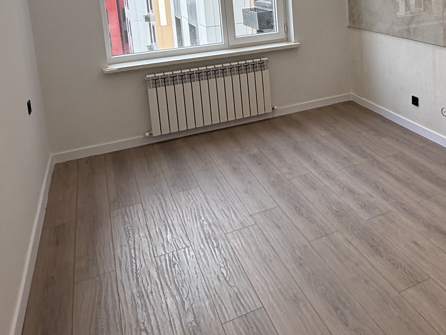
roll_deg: +3.5
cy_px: 30
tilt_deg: -6.6
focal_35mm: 36
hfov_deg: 48.6
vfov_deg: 37.0
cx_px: 354
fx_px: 464
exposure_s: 1/201
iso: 64
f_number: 2.2
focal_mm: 2.22
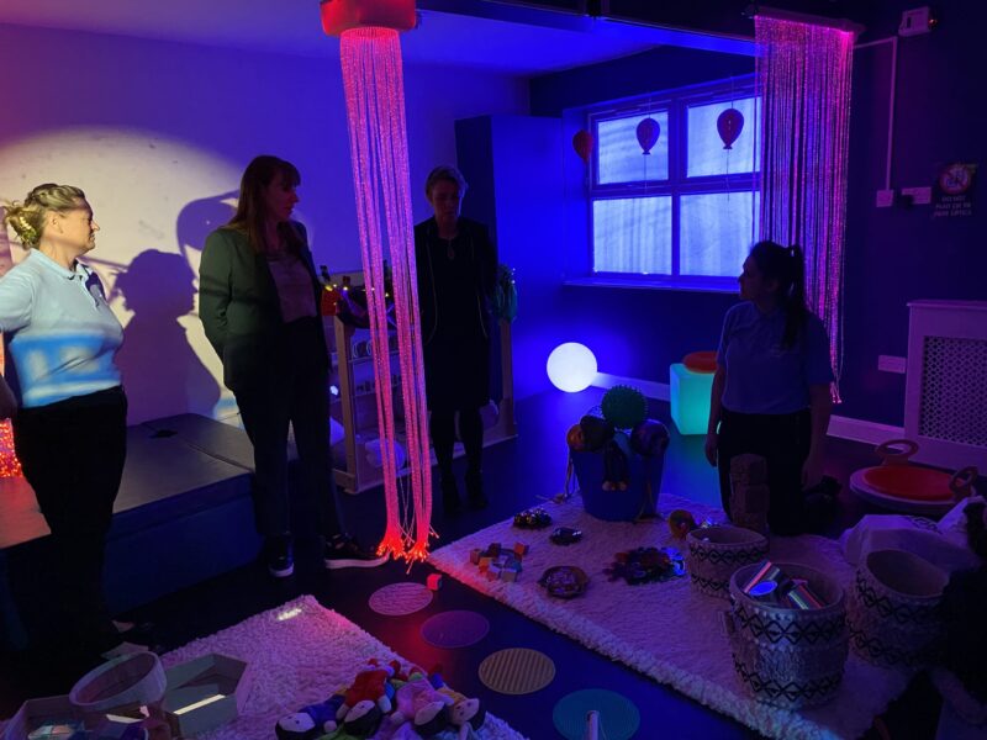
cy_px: 370
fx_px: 741
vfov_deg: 53.1
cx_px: 494
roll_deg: +2.8
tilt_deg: -11.8
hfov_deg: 67.3
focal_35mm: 26
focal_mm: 4.25
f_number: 1.8
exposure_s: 1/30
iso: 640
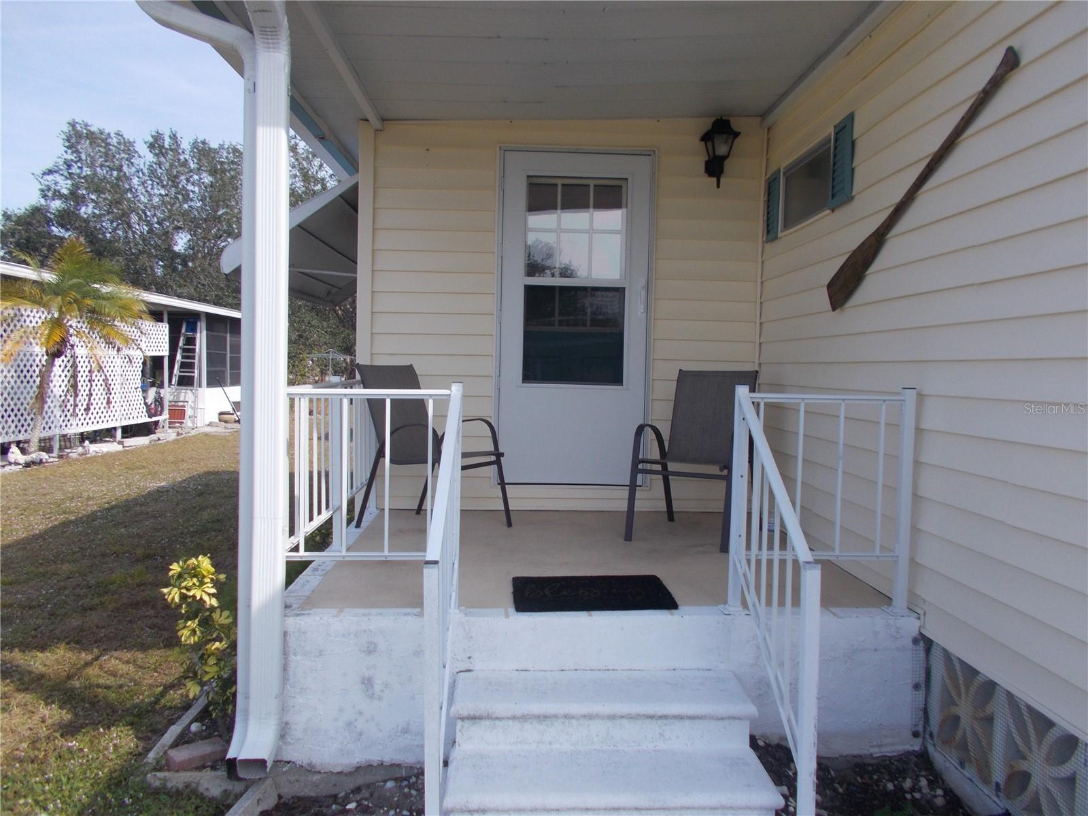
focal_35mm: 26
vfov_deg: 53.1
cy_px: 408
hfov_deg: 67.3
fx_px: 817
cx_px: 544
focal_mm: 4.6
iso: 80
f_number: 8
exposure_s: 1/125
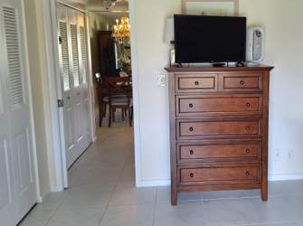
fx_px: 288
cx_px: 203
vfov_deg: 42.7
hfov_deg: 54.3
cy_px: 93
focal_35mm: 33
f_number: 1.8
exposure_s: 1/40
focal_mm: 5.54
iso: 80
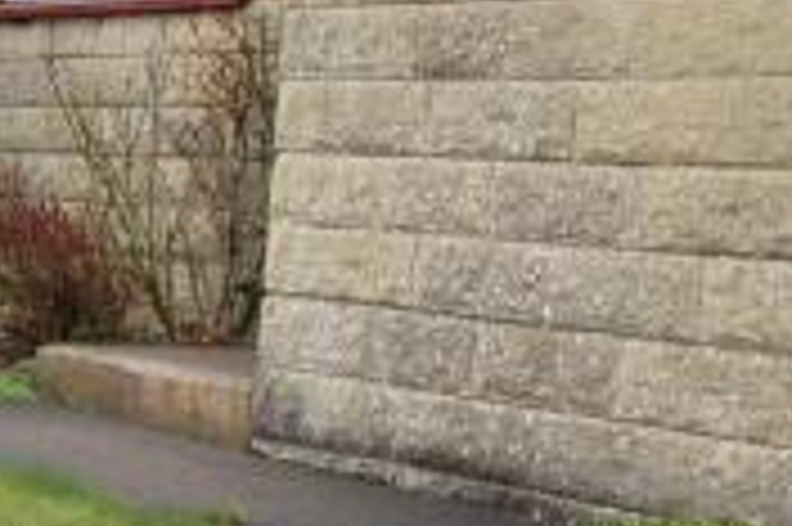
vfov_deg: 11.1
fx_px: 2703
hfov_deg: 14.7
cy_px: 423
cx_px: -612
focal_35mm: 123
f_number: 5.6
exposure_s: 1/125
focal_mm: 22
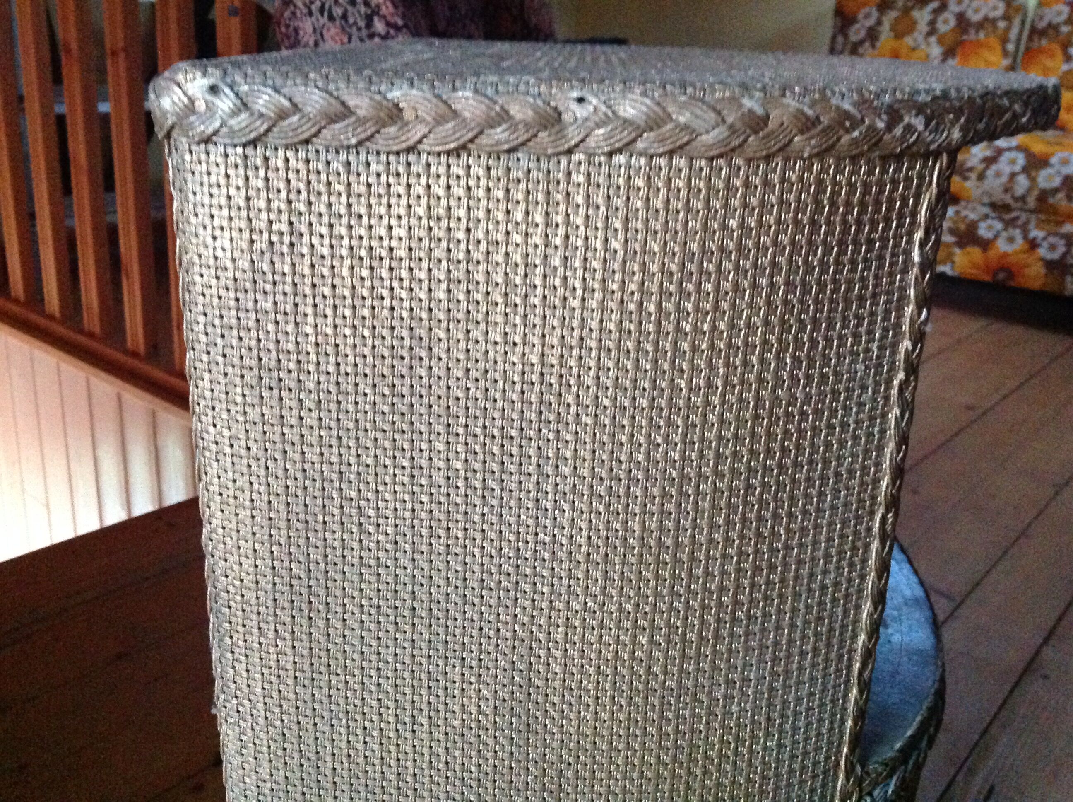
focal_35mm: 35
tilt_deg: -20.5
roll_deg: -3.1
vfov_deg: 40.6
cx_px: 536
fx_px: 1083
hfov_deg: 52.7
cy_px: 401
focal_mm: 4.28
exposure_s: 1/15
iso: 800
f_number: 2.4
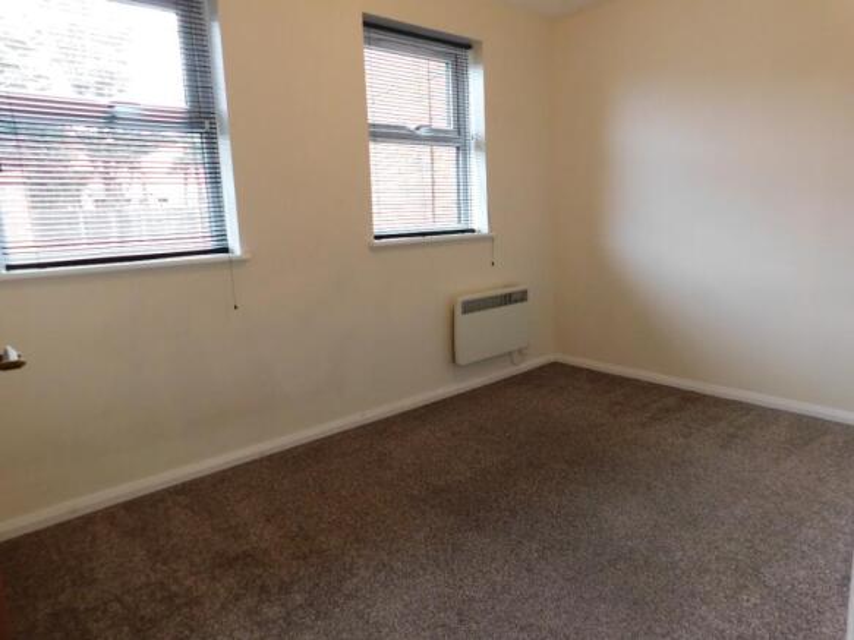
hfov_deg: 73.9
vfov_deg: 58.9
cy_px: 320
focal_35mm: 23
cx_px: 427
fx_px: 567
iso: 280
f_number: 3
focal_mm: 4
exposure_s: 1/30
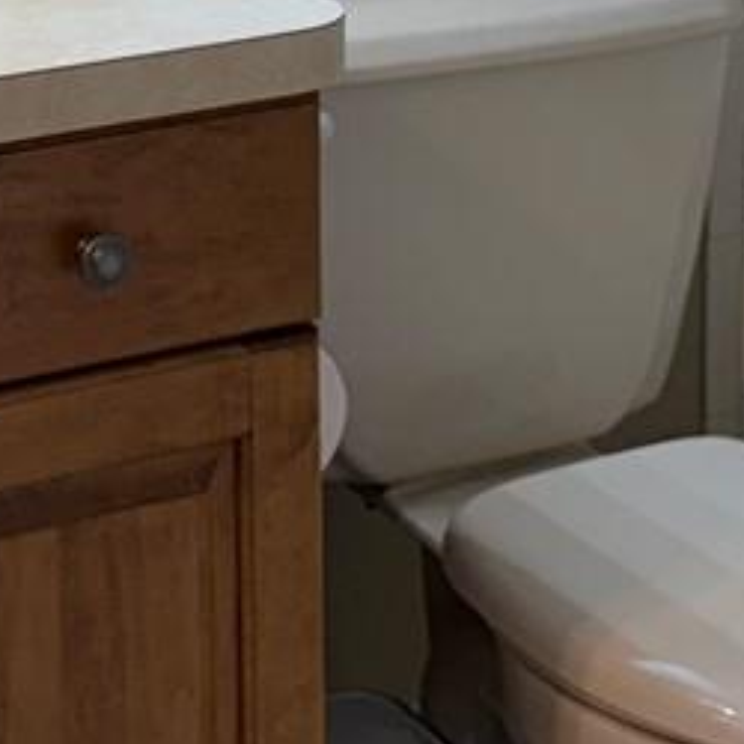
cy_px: -601
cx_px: -45
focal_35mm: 136
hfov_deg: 12.6
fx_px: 3307
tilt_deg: -5.5
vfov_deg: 11.8
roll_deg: +0.1
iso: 125
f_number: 1.78
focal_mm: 6.76
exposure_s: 1/120
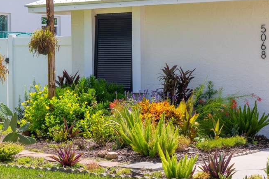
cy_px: 78
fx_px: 852
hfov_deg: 17.9
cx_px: 114
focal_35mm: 114
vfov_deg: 12.0
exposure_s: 1/320
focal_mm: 93
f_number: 10
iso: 200
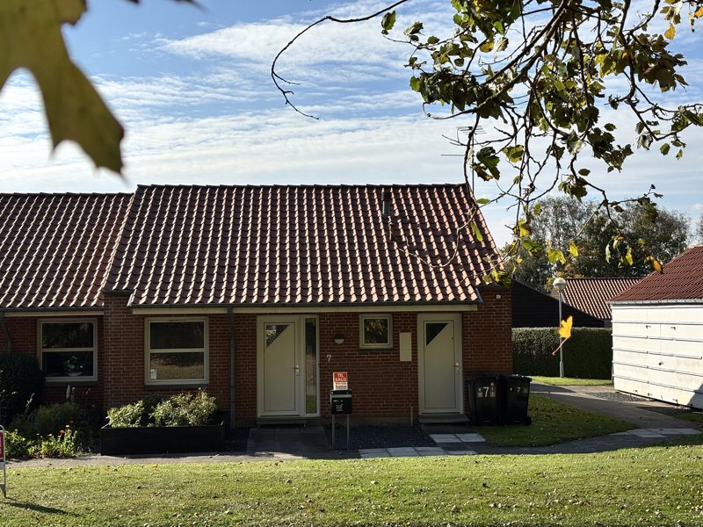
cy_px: 264
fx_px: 1056
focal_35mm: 52
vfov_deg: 28.0
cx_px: 352
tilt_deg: +2.0
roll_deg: +1.0
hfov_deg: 36.8
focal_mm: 5.96
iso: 40
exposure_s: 1/3663
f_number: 1.6
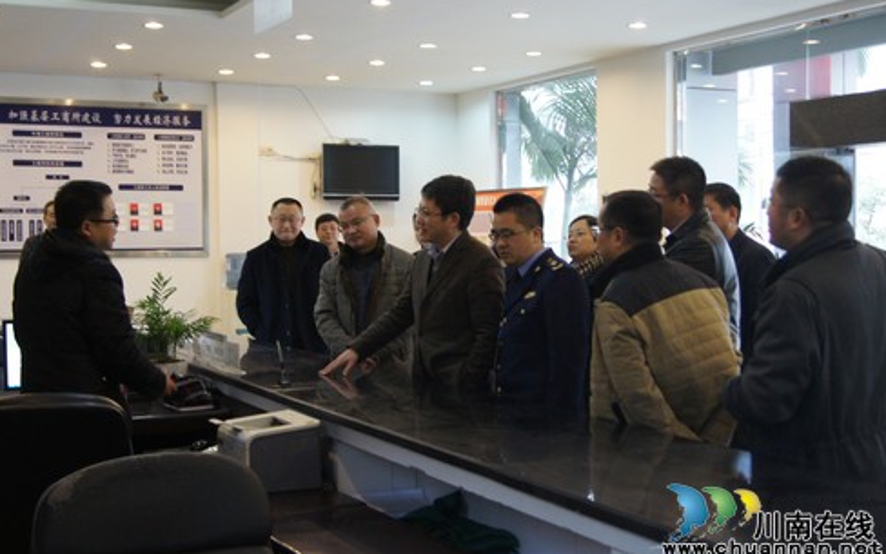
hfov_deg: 42.6
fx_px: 1135
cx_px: 443
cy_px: 262
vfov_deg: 27.4
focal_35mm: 47
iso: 1600
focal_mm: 30
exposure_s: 1/30
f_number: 4.5
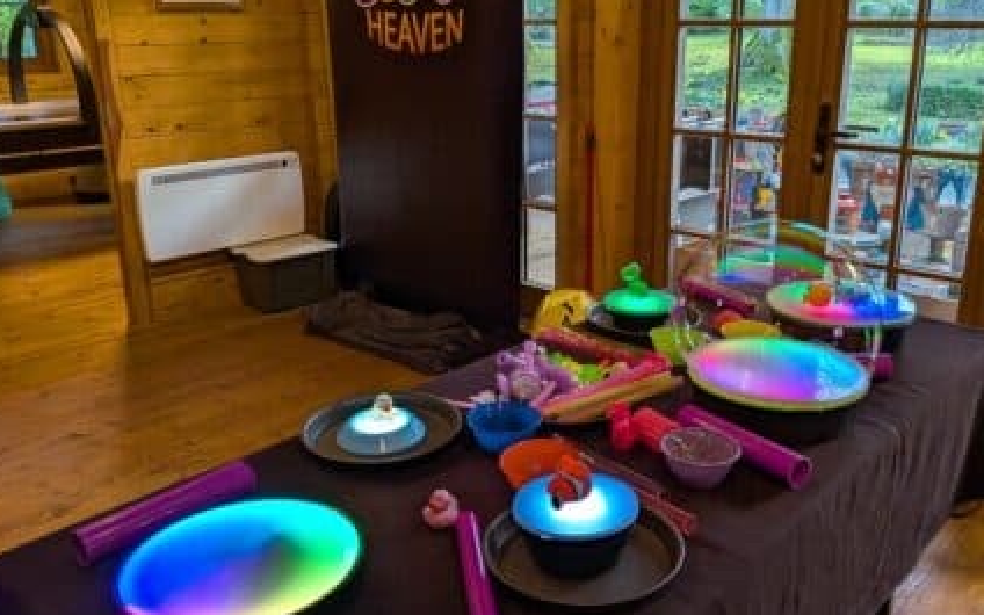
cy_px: 288
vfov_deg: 39.4
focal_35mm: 32
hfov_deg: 59.6
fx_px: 858
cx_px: 528
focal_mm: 4.53
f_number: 1.7
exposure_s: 1/100
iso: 86
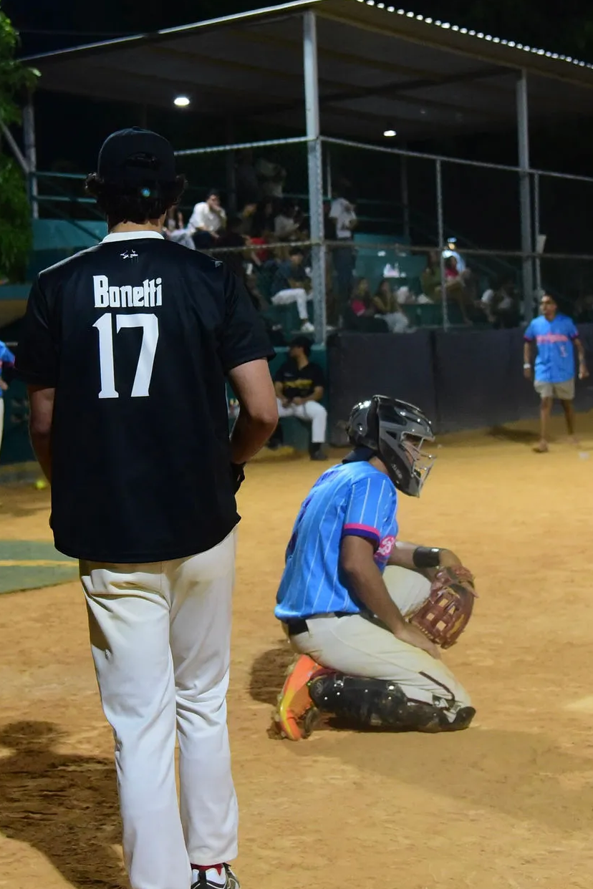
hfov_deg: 28.6
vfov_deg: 41.8
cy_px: 377
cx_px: 248
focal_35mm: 47
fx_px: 1161
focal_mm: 38
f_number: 4
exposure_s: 1/640
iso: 5000
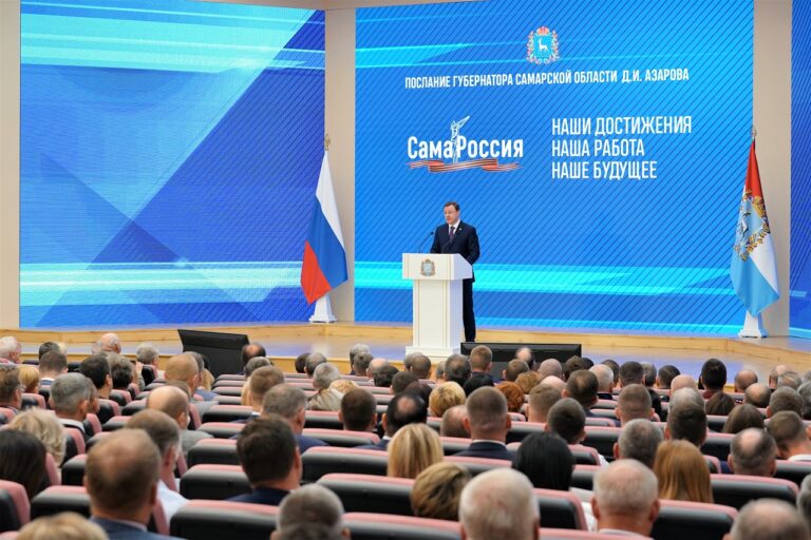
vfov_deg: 18.9
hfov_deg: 28.1
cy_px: 270
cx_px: 406
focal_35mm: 72
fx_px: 1622
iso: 2000
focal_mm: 72
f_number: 5
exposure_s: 1/125
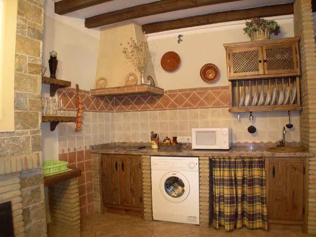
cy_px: 118
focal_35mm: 38
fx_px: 347
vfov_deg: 37.8
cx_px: 158
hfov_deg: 49.0
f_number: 2.8
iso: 200
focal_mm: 8
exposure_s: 1/3.2
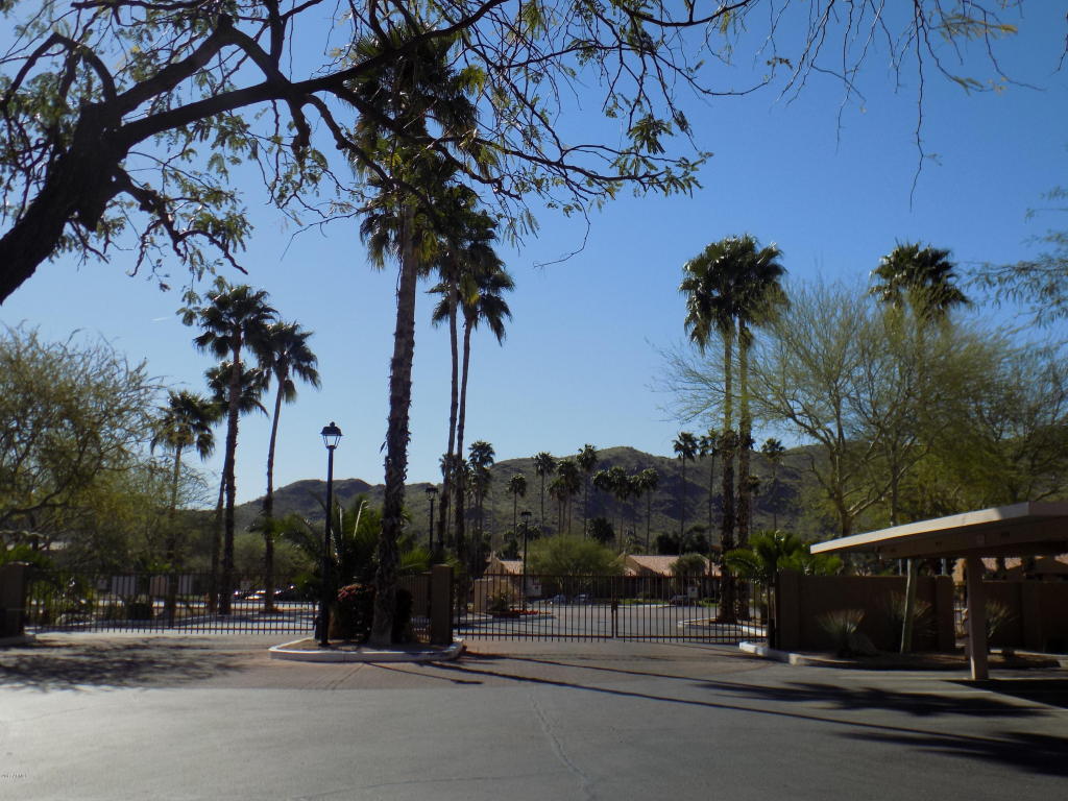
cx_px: 534
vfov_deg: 38.7
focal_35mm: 37
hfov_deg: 50.1
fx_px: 1142
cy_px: 400
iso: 80
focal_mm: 6.6
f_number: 11.2
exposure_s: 1/160
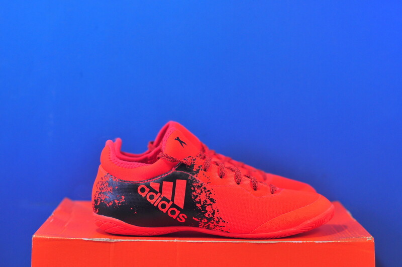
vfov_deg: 18.1
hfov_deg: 27.0
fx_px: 836
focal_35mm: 75
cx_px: 201
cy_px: 134
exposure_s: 1/320
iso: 250
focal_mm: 50
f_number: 2.5
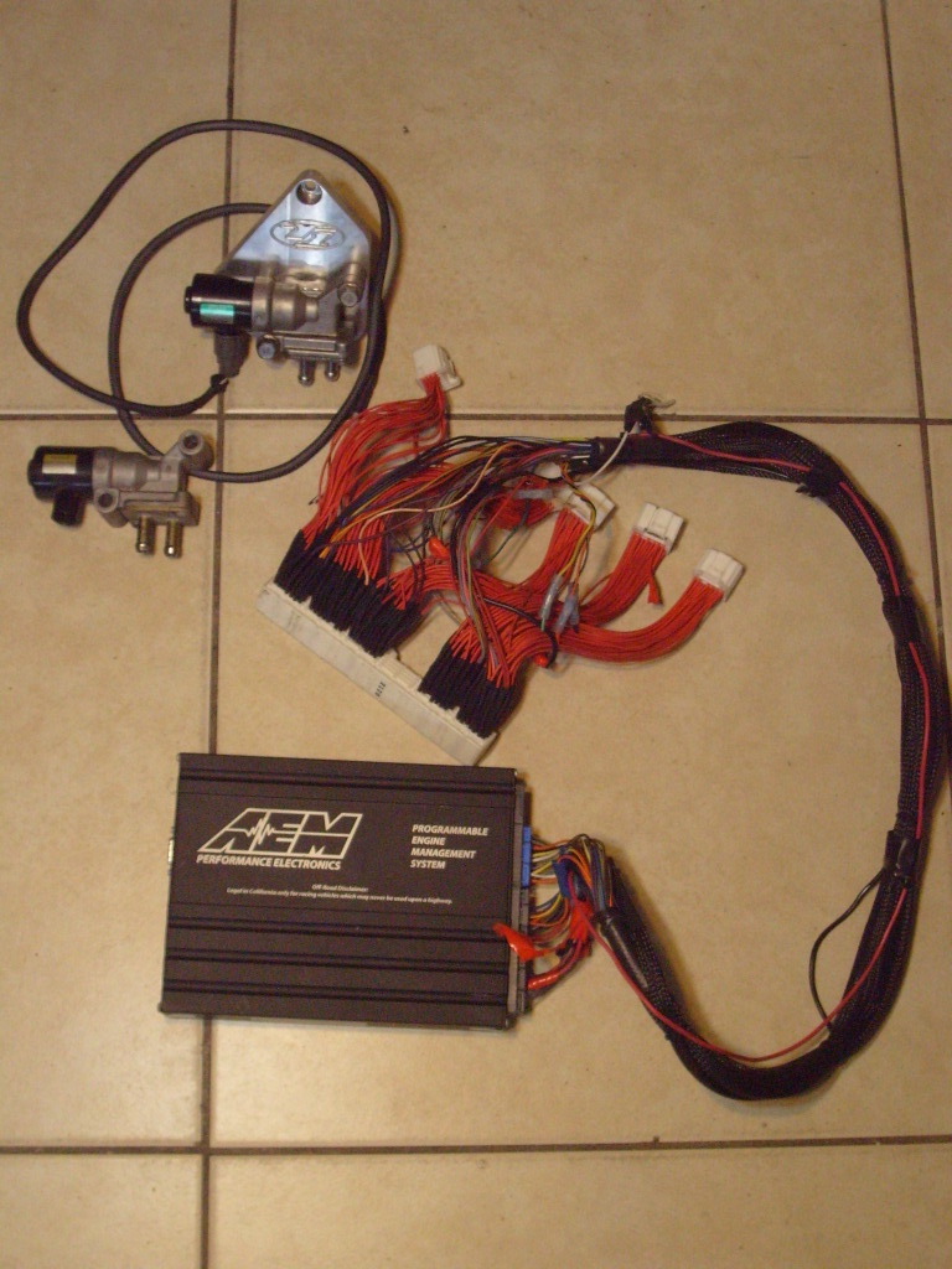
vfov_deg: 36.8
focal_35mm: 52
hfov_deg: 28.0
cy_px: 634
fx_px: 1907
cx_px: 476
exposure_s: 1/60
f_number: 3.3
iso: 400
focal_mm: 8.7
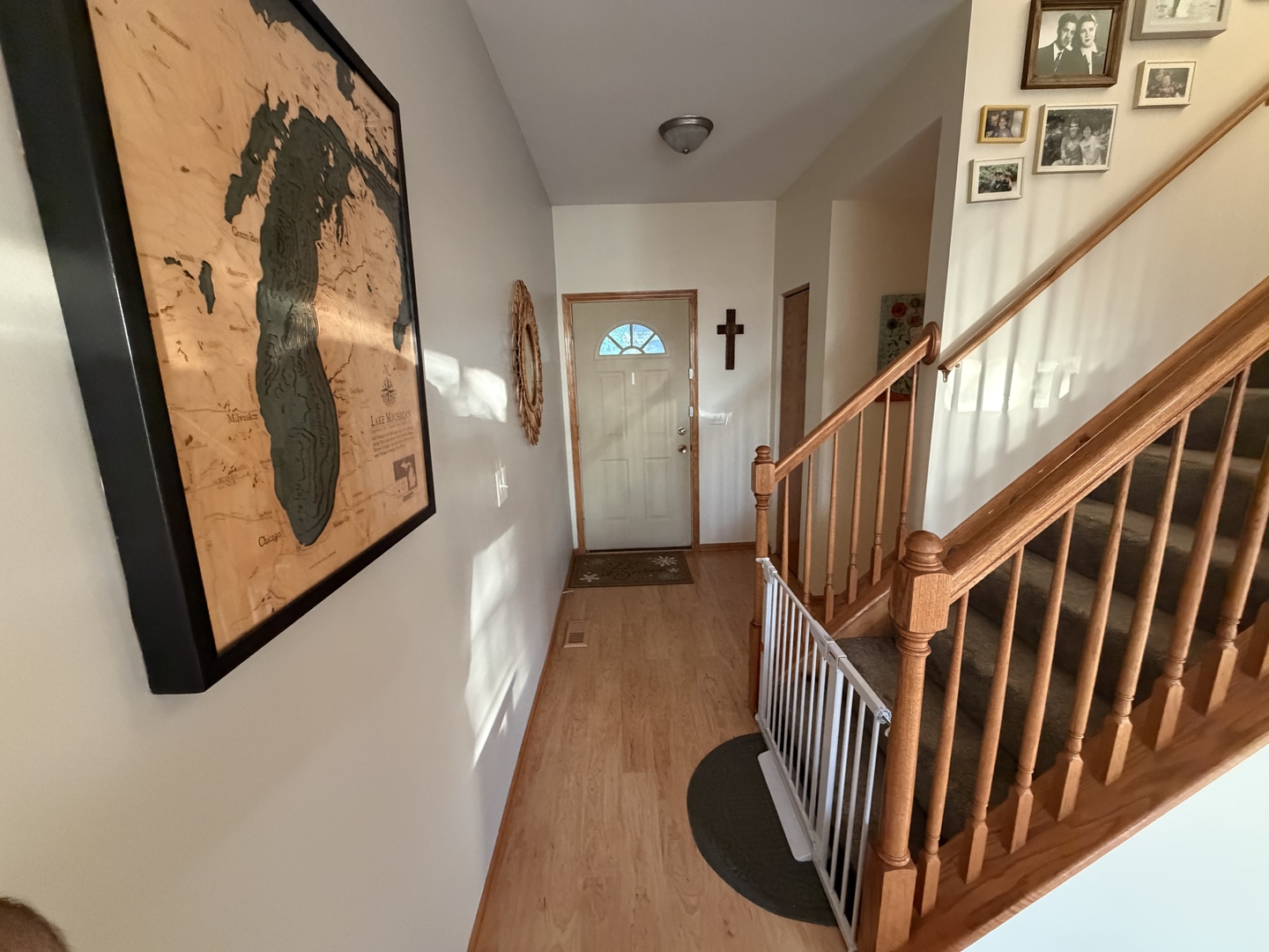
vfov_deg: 85.7
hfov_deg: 102.1
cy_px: 476
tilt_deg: -11.0
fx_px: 513
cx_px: 634
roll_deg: +3.0
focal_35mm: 14
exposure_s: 1/60
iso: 800
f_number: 2.2
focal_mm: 2.22
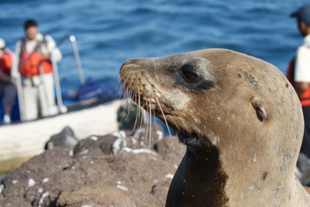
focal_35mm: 112
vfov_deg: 12.2
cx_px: 155
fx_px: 970
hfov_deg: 18.2
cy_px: 104
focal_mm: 75
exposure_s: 1/250
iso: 100
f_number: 7.1
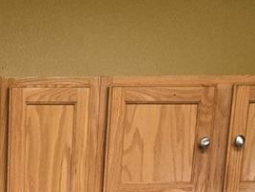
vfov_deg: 11.3
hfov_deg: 18.1
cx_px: -50
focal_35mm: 103
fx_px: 759
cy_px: 494
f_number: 1.8
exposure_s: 1/120
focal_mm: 5.4
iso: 200
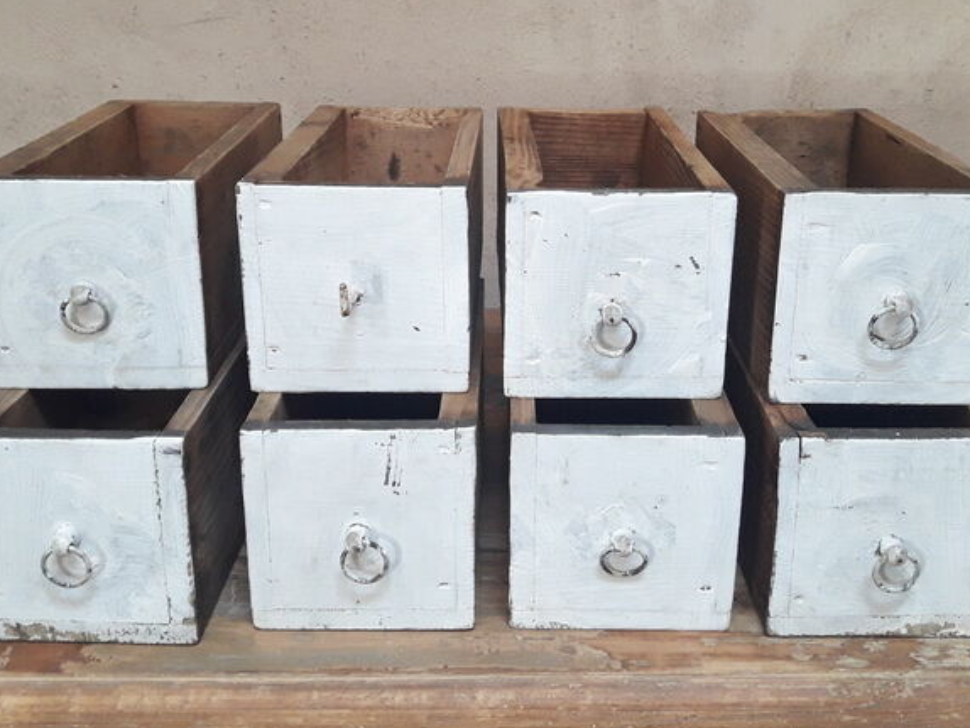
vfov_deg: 36.6
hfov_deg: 47.8
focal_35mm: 39
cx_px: 502
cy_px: 272
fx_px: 1093
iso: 160
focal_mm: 3.7
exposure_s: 1/33
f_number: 1.9
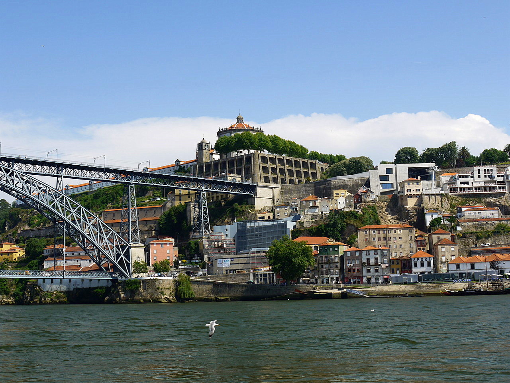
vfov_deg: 29.1
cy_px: 192
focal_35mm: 50
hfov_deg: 38.2
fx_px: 737
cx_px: 255
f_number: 8
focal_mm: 25
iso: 100
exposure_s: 1/160
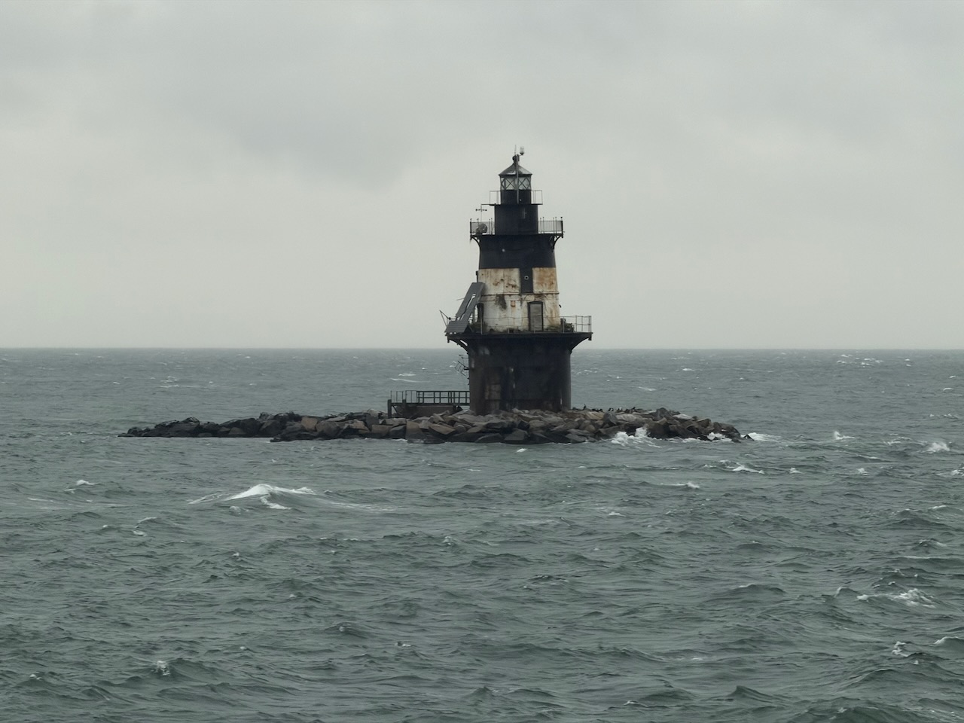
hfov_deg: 9.9
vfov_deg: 7.4
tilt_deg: +0.4
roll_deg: +0.9
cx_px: 482
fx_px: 5570
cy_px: 362
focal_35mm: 200
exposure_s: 1/121
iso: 80
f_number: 2.8
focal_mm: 16.89
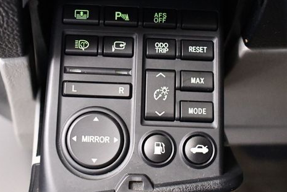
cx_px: 142
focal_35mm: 80
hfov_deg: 25.3
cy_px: 81
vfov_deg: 17.1
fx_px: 638
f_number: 4.2
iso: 6400
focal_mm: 29
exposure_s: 1/60
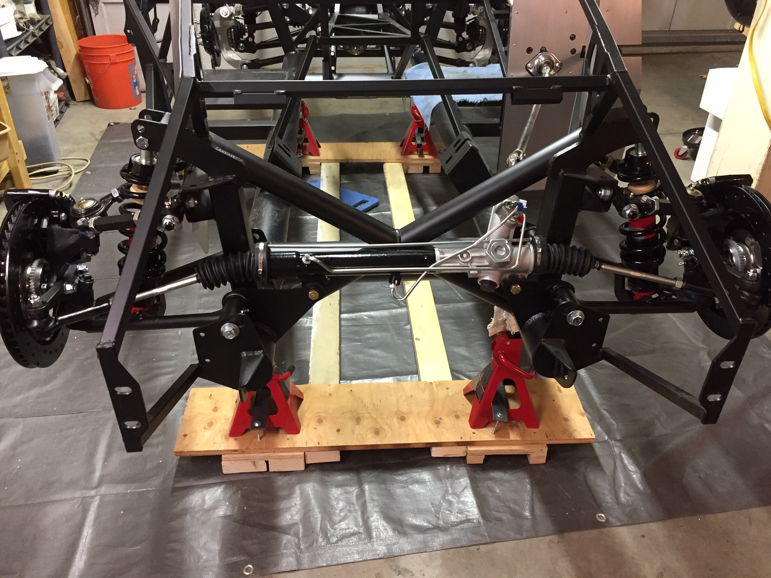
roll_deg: -0.8
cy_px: 289
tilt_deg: -33.9
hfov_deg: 61.7
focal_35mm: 29
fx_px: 646
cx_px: 386
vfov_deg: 48.2
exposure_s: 1/30
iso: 200
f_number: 2.2
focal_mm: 4.15
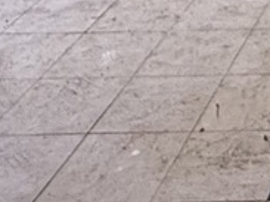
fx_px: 857
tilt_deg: -4.2
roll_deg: +1.9
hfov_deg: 14.8
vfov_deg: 11.1
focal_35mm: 110
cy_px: -295
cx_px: 537
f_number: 2.2
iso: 250
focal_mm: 2.22
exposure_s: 1/120
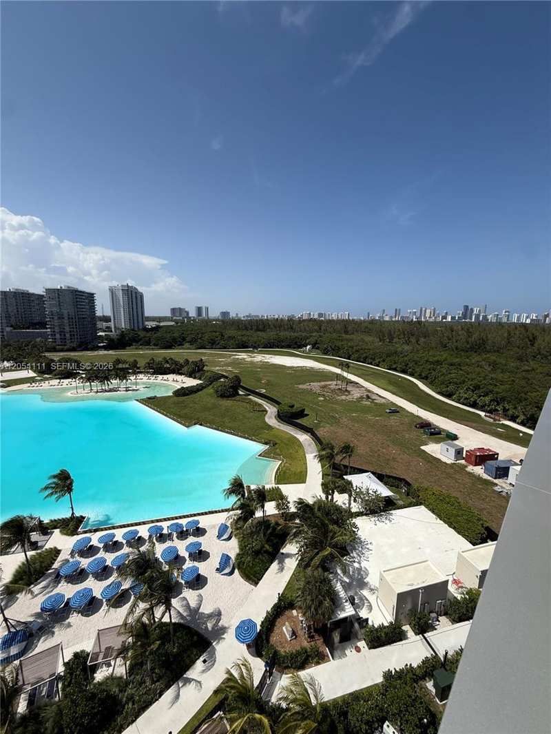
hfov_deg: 85.7
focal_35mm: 14
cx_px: 276
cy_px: 367
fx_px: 297
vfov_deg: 102.1
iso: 50
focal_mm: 2.22
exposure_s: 1/4425
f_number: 2.2
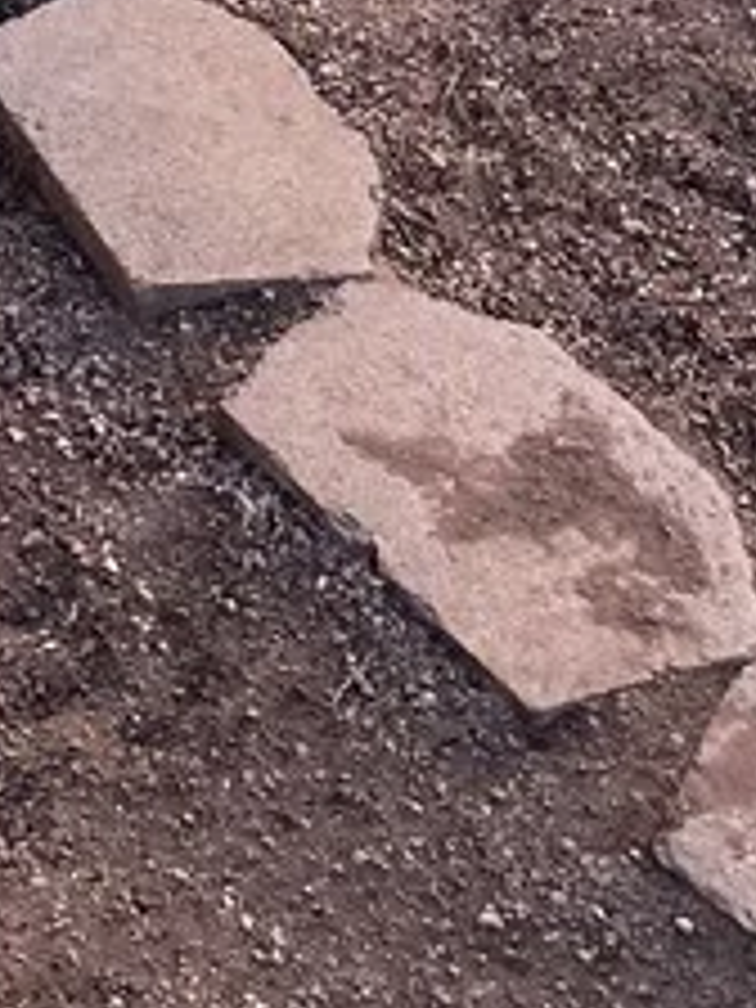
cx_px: -158
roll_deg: +2.9
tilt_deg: -22.8
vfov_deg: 14.3
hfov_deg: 12.2
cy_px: -900
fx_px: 3465
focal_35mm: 119
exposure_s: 1/769
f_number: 1.6
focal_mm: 4.2
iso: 32
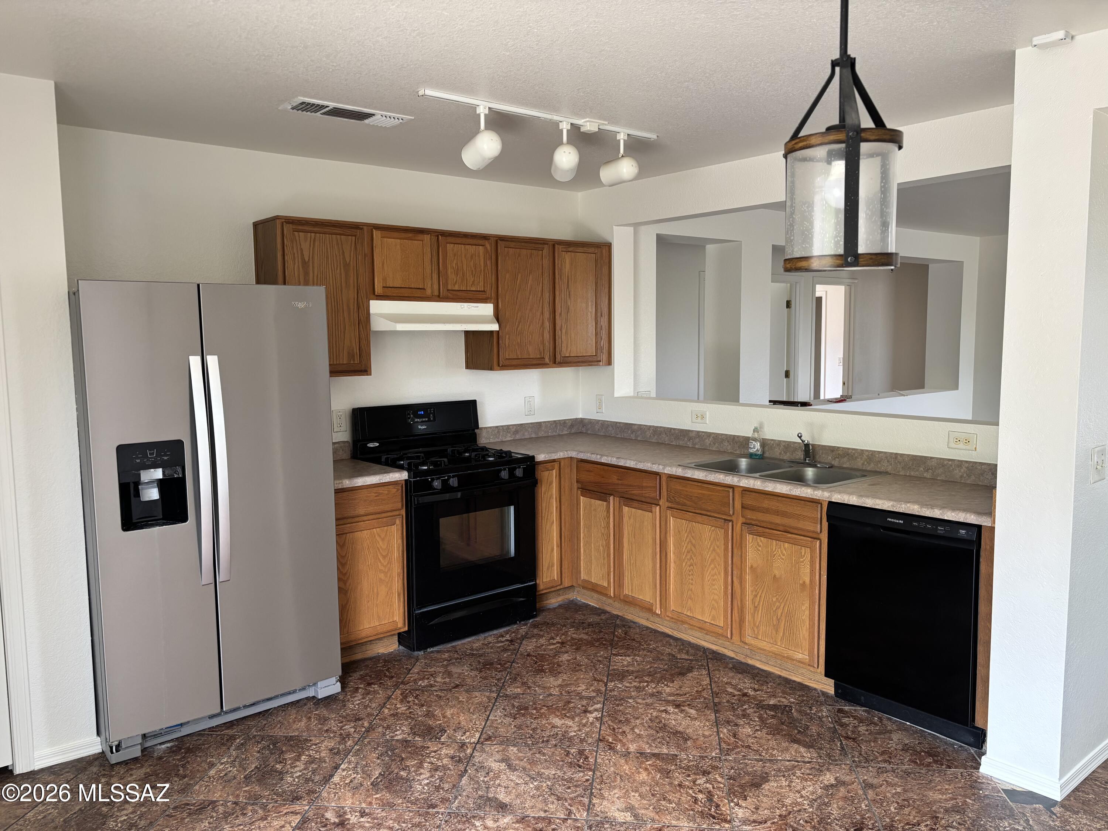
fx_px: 832
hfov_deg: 67.3
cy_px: 416
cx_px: 554
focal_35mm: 26
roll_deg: +0.7
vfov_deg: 53.1
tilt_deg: -5.0
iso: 100
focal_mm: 5.96
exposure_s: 1/121
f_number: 1.6
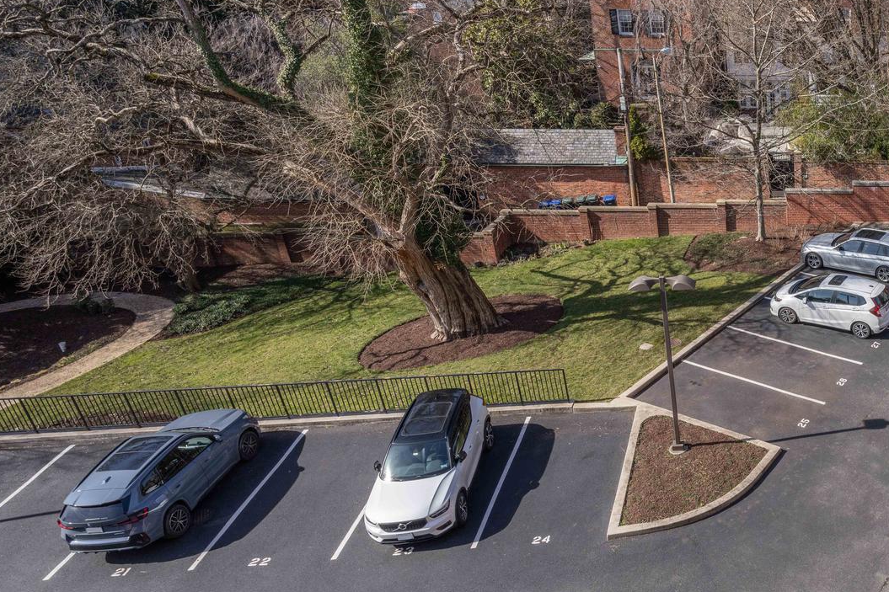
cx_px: 857
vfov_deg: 39.9
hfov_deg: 48.7
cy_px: 320
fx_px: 815
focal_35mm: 33
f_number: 8
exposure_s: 1/320
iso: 200
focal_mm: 17
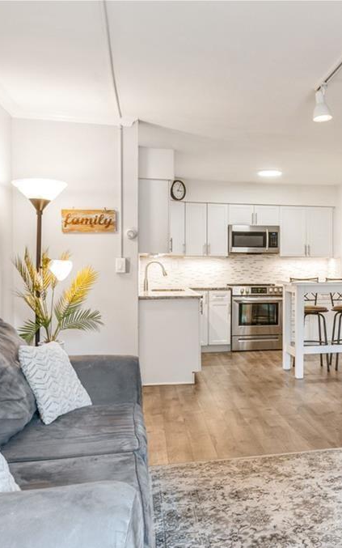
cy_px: 275
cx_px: 302
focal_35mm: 37
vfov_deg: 52.8
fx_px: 552
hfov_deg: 32.8
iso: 100
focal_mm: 16
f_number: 10
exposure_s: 1/1.67
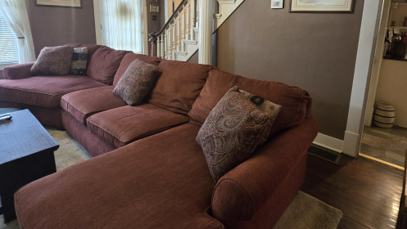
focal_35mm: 19
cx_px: 231
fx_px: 205
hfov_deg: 89.0
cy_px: 67
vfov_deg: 56.5
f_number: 2.2
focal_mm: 2.2
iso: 640
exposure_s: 1/60
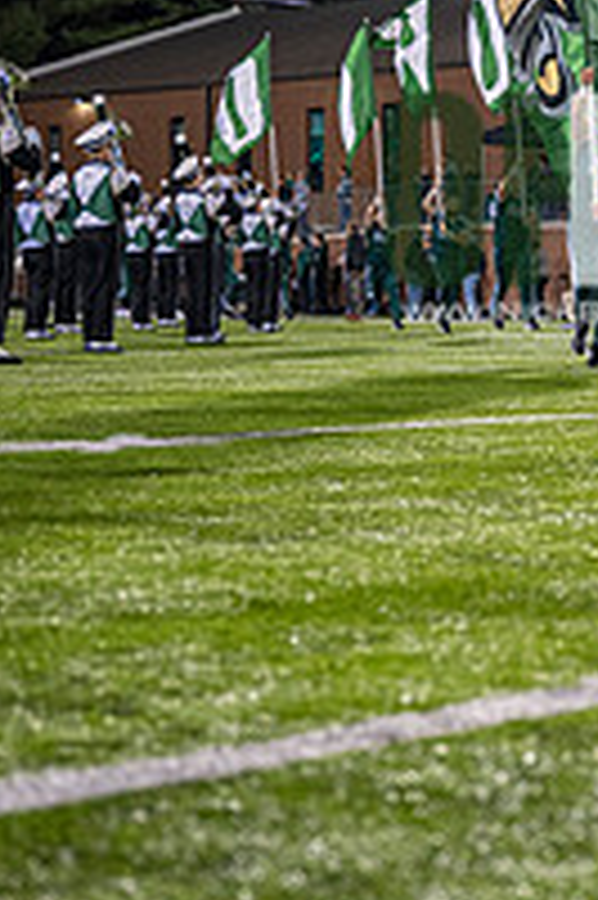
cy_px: 216
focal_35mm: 99
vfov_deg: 20.5
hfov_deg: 13.6
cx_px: 585
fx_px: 2471
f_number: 3.2
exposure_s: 1/500
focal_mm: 44
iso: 1250
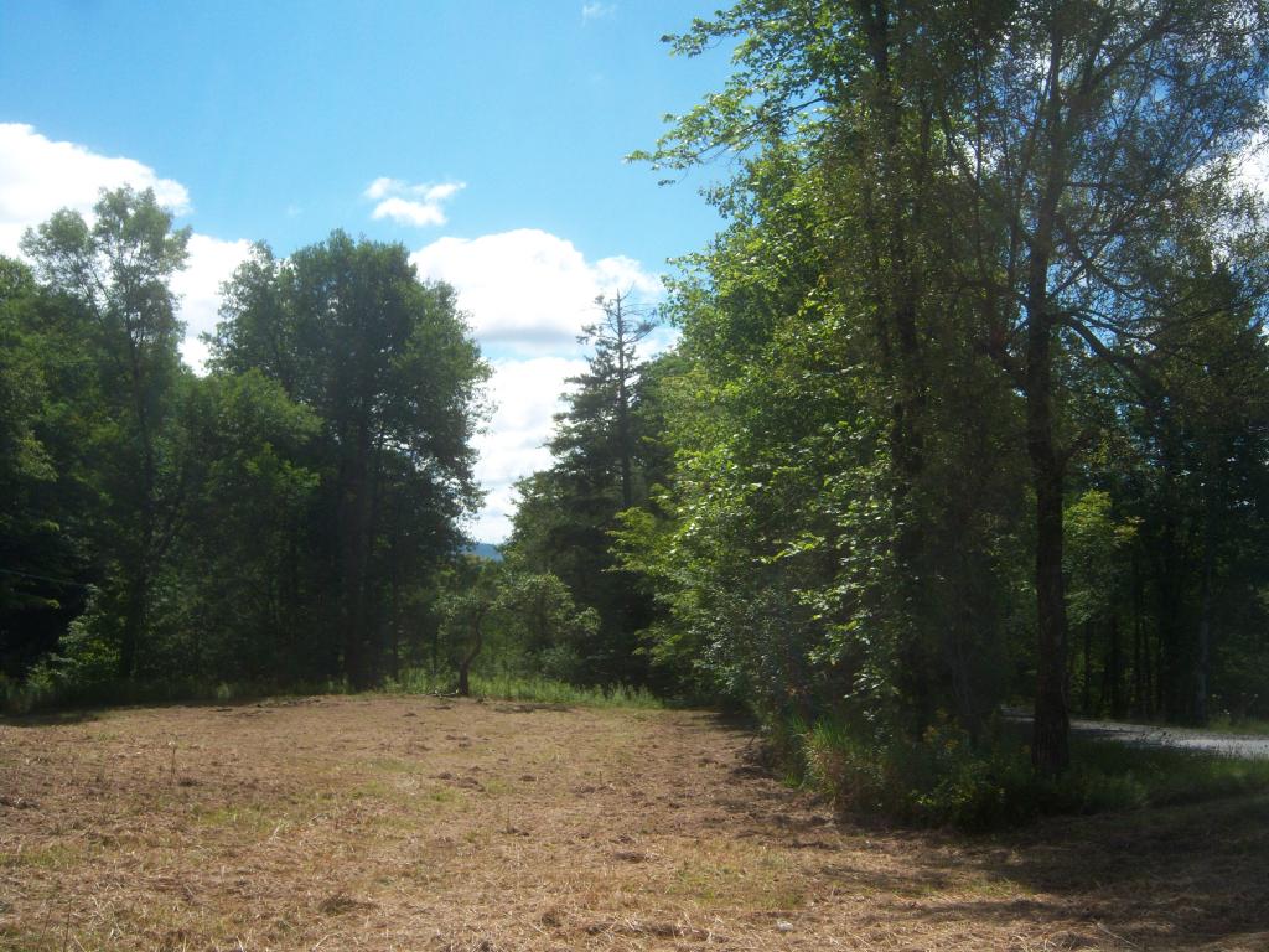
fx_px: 1320
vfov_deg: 39.7
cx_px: 634
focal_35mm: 36
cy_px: 476
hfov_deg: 51.4
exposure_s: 1/500
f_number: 4.8
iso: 80
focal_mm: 7.5
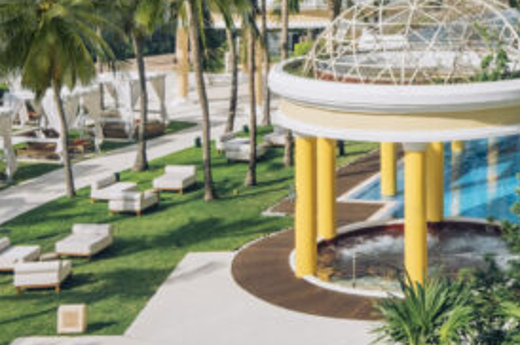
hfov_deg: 25.2
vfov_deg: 17.3
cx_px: 510
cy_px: 11
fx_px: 1111
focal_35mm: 77
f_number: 16
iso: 400
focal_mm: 24
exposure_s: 1/160
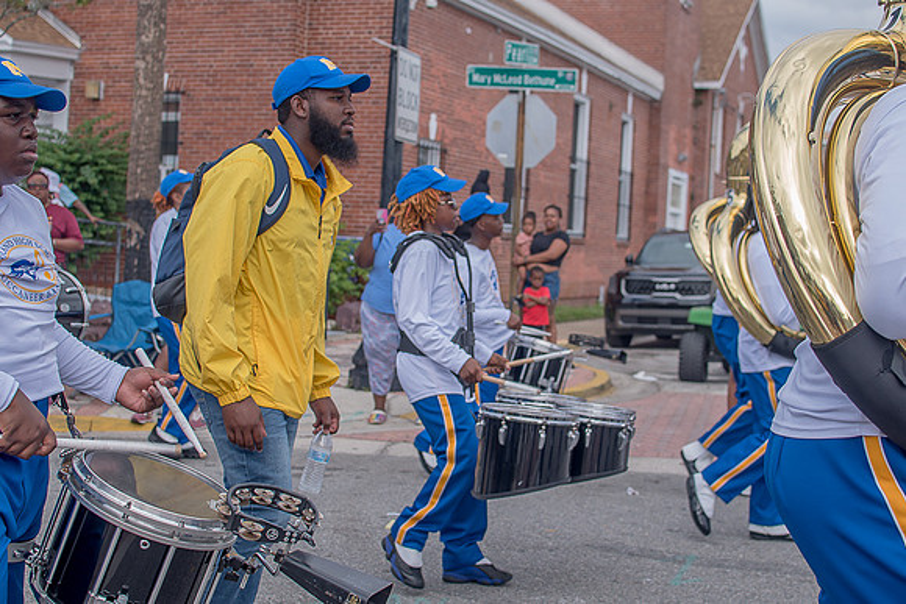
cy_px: 302
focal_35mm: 52
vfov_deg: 26.0
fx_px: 1309
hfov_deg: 38.2
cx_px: 453
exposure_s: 1/500
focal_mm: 35
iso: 100
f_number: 4
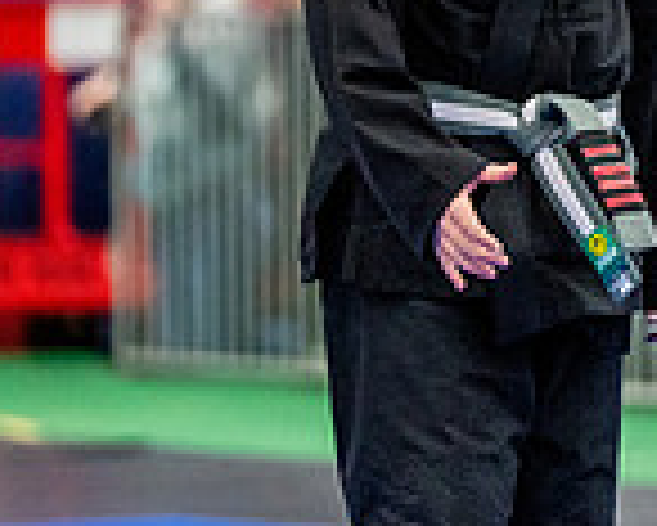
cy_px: -92
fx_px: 12083
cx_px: 958
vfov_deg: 2.5
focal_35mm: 621
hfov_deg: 3.1
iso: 5000
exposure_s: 1/500
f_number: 2.8
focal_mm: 167
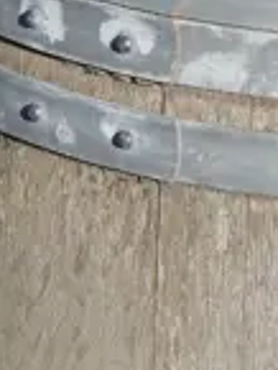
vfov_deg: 9.9
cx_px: 590
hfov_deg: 7.2
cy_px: 347
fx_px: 2117
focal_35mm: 198
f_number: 8
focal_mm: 14
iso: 200
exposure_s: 1/500
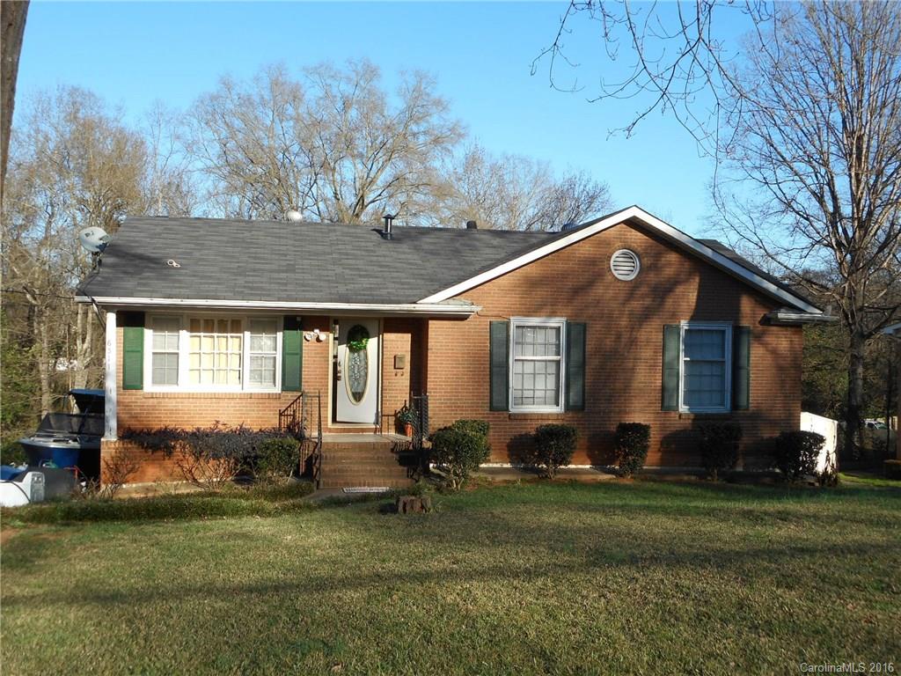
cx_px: 450
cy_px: 338
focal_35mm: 34
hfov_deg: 54.0
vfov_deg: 41.8
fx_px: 885
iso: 80
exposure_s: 1/320
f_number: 4.2
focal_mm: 6
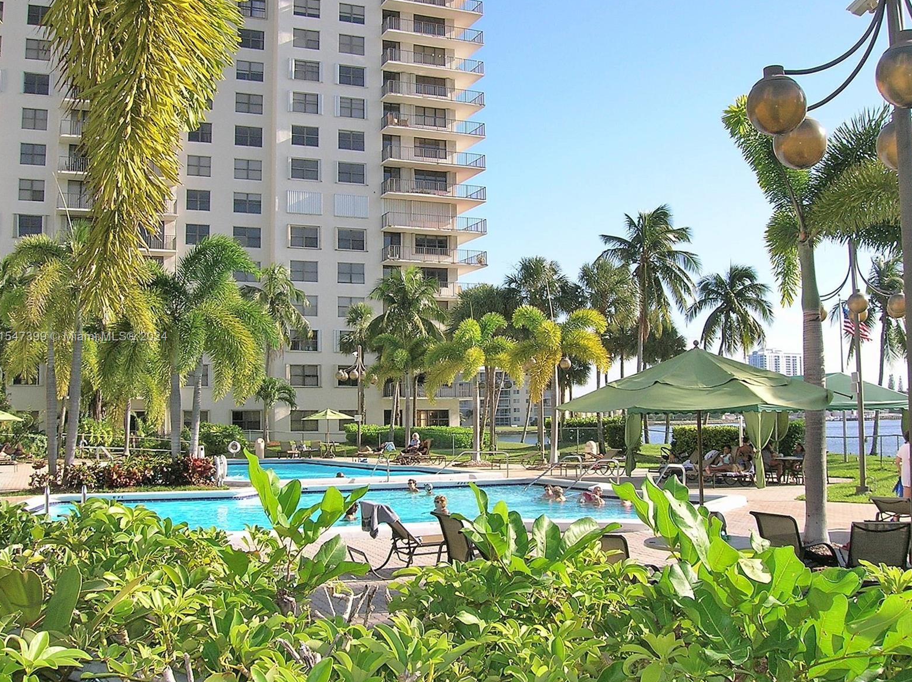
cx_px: 450
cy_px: 337
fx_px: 921
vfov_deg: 40.6
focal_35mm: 35
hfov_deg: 52.7
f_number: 4.9
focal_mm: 5.7
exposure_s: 1/284
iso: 71
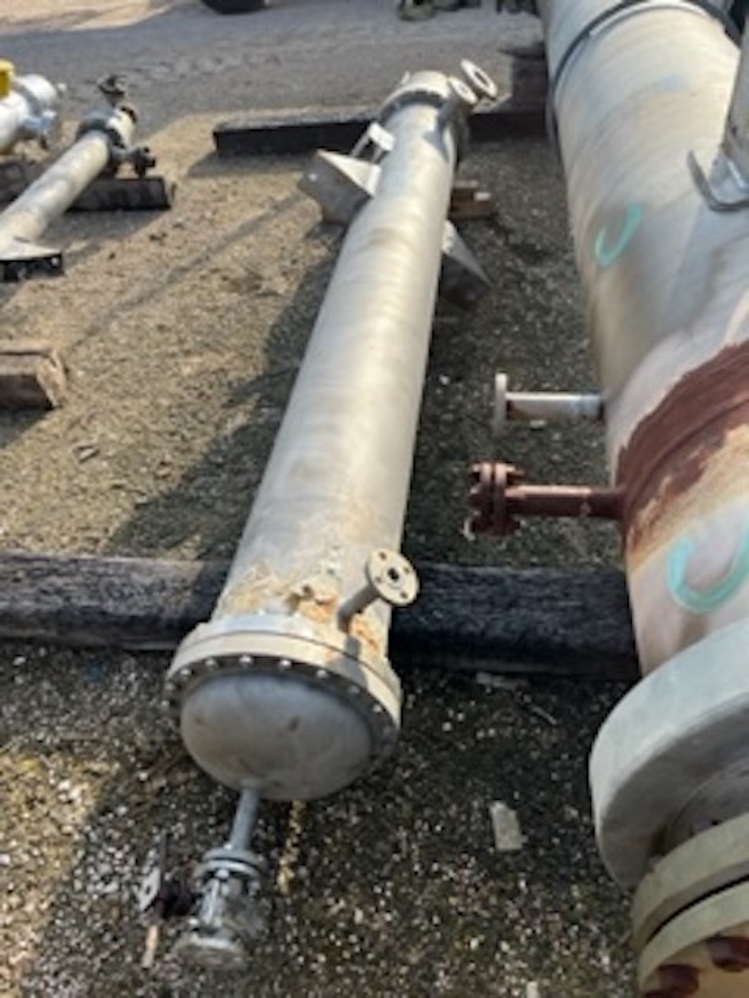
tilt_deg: -42.0
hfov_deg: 53.1
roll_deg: +8.1
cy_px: 499
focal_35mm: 26
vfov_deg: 67.3
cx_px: 374
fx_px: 750
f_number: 1.6
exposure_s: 1/1186
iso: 50
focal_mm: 5.1
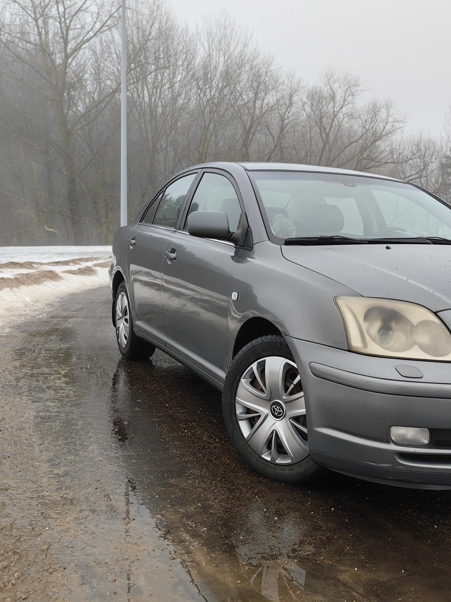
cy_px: 298
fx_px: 643
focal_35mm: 37
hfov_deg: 37.8
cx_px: 331
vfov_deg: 50.1
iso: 50
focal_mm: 5.75
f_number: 2
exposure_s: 1/370
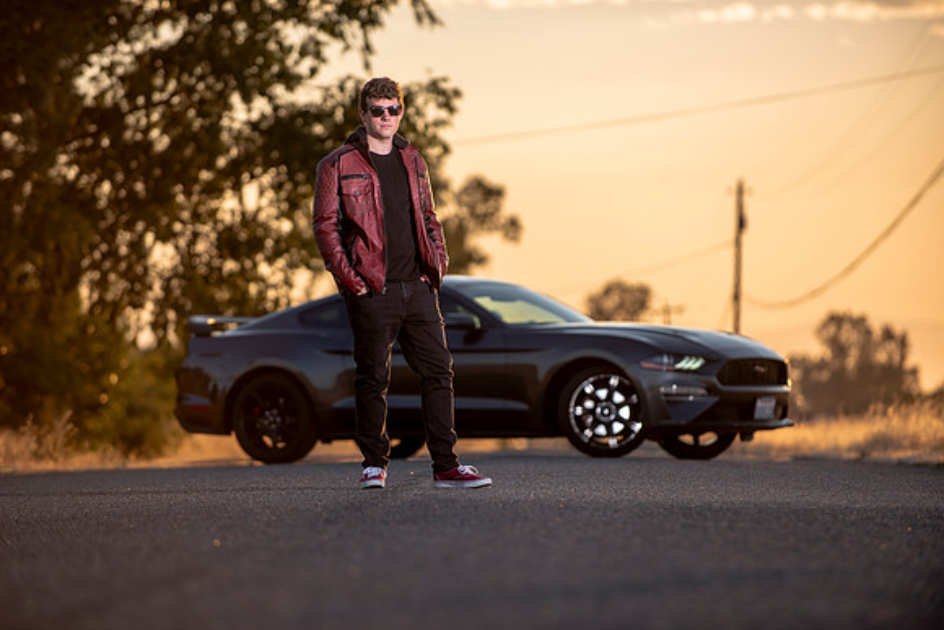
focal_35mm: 200
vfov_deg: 6.9
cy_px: 315
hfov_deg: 10.3
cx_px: 472
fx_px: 5245
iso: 50
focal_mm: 200
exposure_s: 1/250
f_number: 4
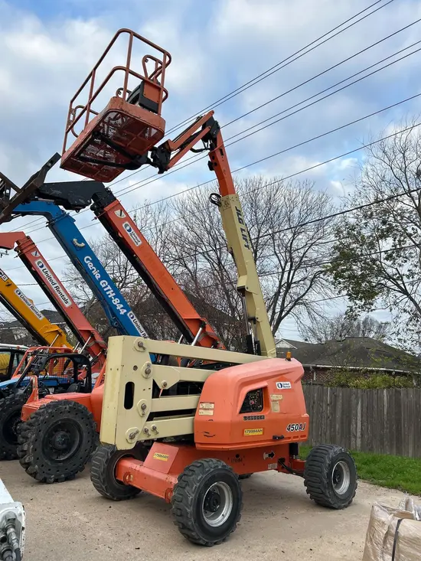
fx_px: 421
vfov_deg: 67.3
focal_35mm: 26
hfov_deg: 53.1
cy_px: 280
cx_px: 210
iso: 50
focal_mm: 5.7
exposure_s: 1/991
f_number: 1.5
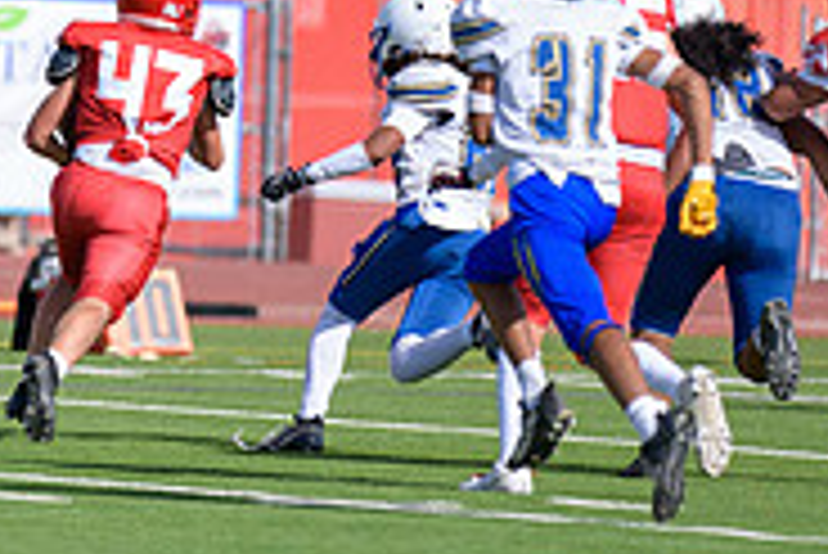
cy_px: 236
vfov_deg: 2.0
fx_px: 15974
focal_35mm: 694
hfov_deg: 3.0
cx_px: 108
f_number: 2.8
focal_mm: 220
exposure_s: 1/3200
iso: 200
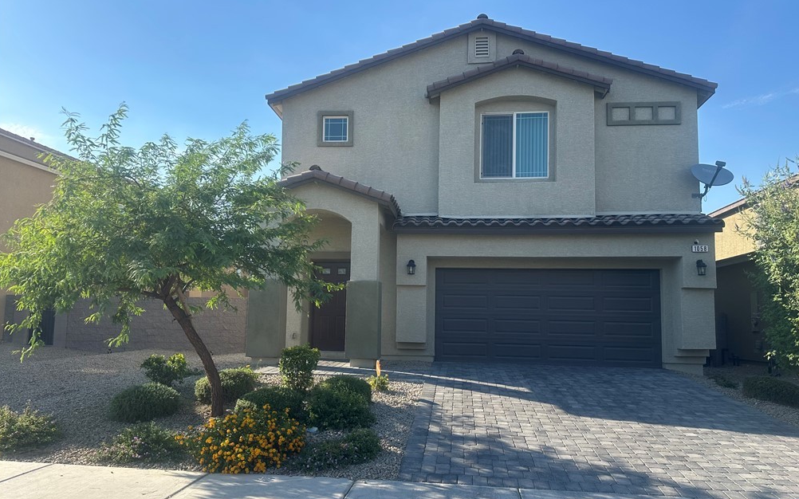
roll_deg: -1.3
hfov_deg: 70.4
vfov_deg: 47.5
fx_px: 566
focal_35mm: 26
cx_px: 403
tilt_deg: +6.2
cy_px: 278
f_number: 1.78
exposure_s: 1/2252
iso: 80
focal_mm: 6.86
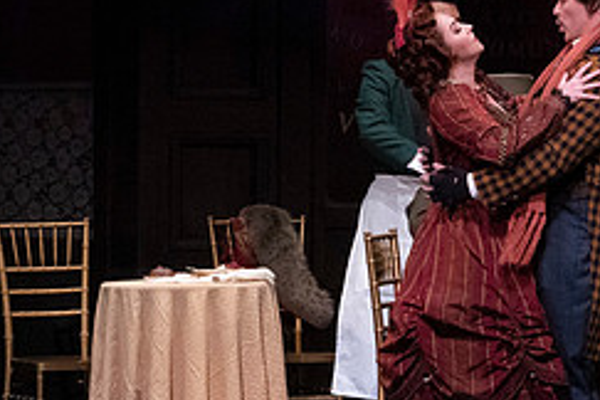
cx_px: 590
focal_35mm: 434
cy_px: 169
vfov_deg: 3.2
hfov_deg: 4.7
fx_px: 7233
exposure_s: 1/400
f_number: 14
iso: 16000
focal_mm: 182
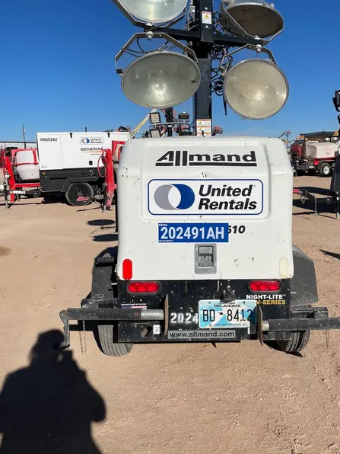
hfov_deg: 43.9
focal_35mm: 32
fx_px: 419
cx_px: 208
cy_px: 213
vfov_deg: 56.8
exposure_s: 1/9804
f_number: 1.6
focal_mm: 4.2
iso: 32
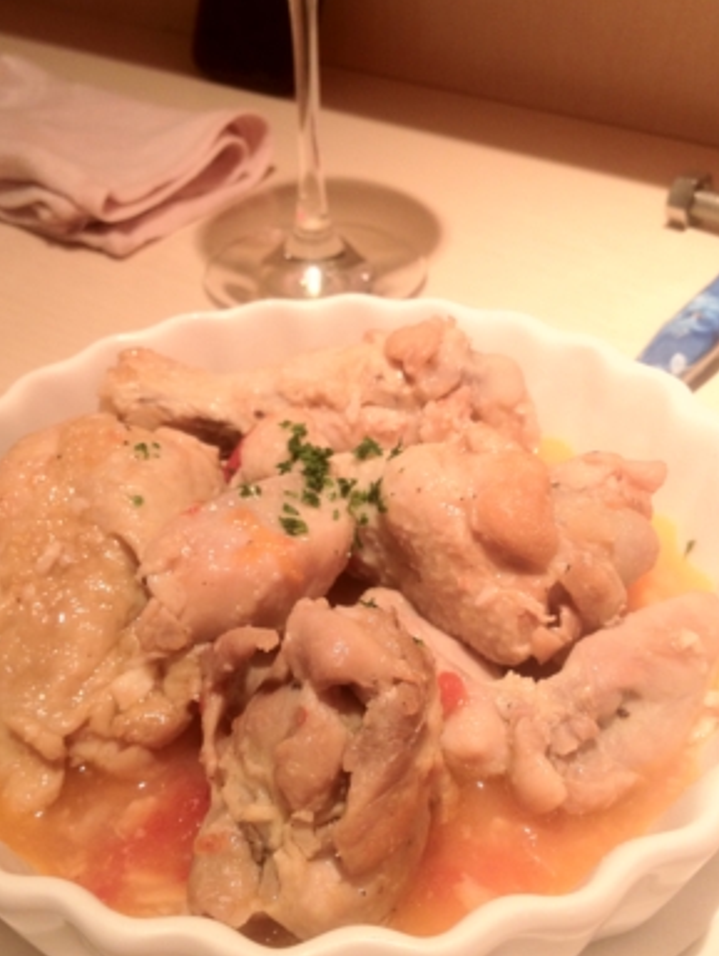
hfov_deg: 35.2
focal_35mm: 41
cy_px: 480
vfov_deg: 45.7
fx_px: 1133
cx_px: 346
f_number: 2.4
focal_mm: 4.28
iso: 125
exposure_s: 1/20
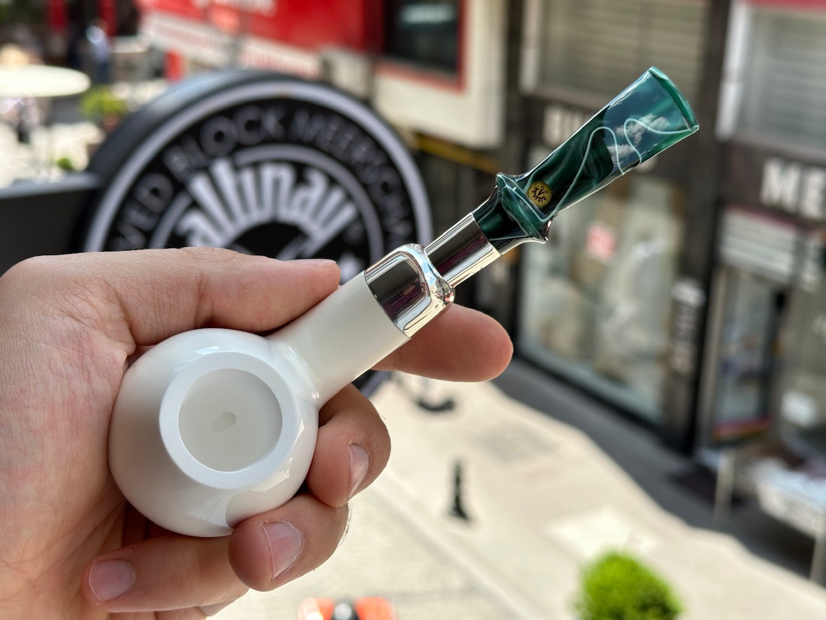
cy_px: 310
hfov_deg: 39.7
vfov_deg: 30.3
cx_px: 413
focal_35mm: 48
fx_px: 1145
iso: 64
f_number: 1.78
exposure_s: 1/1376
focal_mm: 6.86
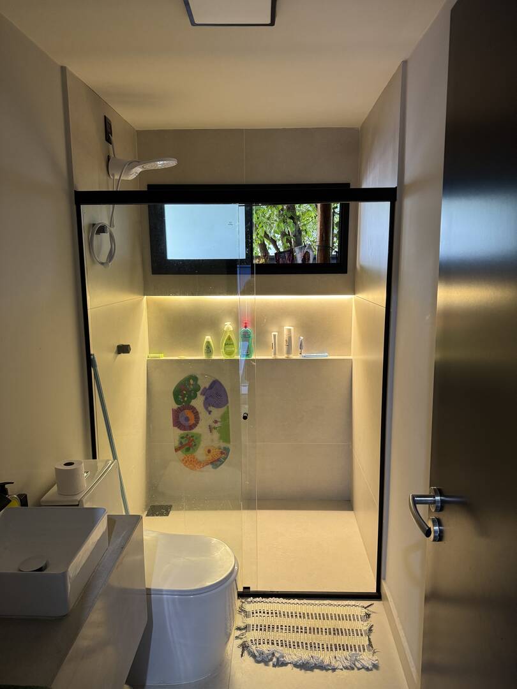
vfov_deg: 71.6
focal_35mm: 24
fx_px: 478
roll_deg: +1.2
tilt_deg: -10.3
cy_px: 344
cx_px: 258
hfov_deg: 56.8
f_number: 1.78
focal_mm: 6.76
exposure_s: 1/60
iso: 200
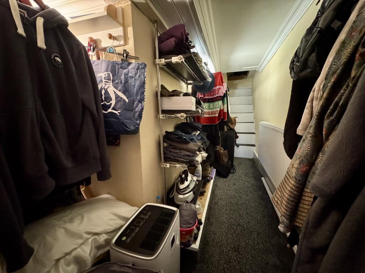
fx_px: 148
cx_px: 182
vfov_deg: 85.7
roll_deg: +1.4
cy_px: 136
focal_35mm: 14
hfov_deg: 102.1
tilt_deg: -7.6
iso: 1250
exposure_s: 1/33
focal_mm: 2.22
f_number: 2.2
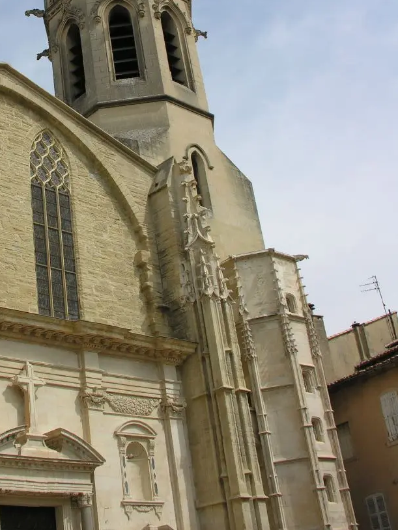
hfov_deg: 26.2
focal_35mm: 55
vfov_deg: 34.3
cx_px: 96
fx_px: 843
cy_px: 140
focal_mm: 8.9
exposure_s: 1/289
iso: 50
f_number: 6.3
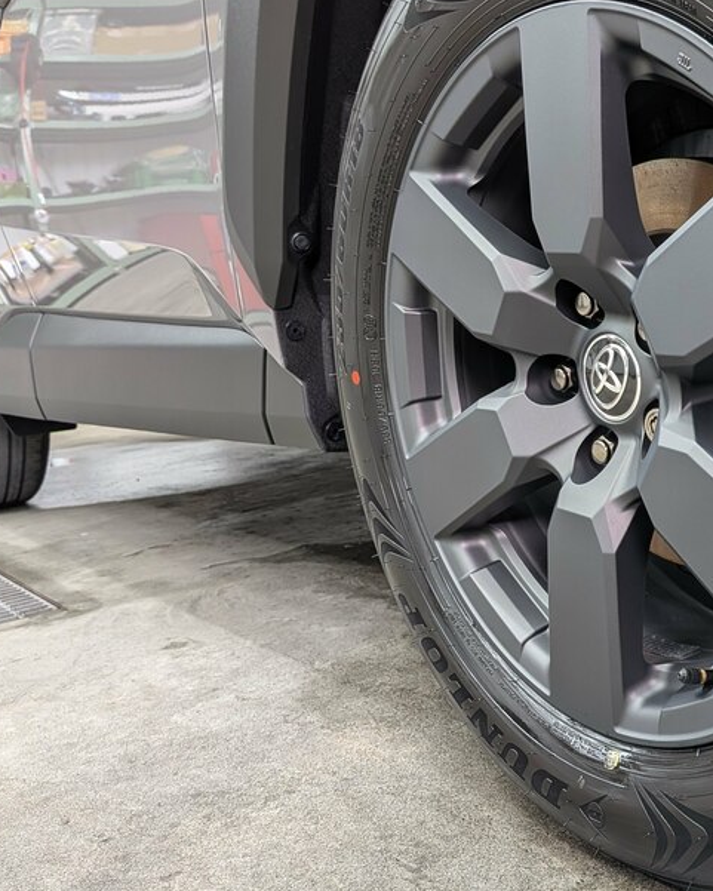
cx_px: 602
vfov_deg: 46.7
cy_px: 374
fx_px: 1028
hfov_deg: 36.5
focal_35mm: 39
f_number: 1.7
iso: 76
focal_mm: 4.53
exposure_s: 1/24
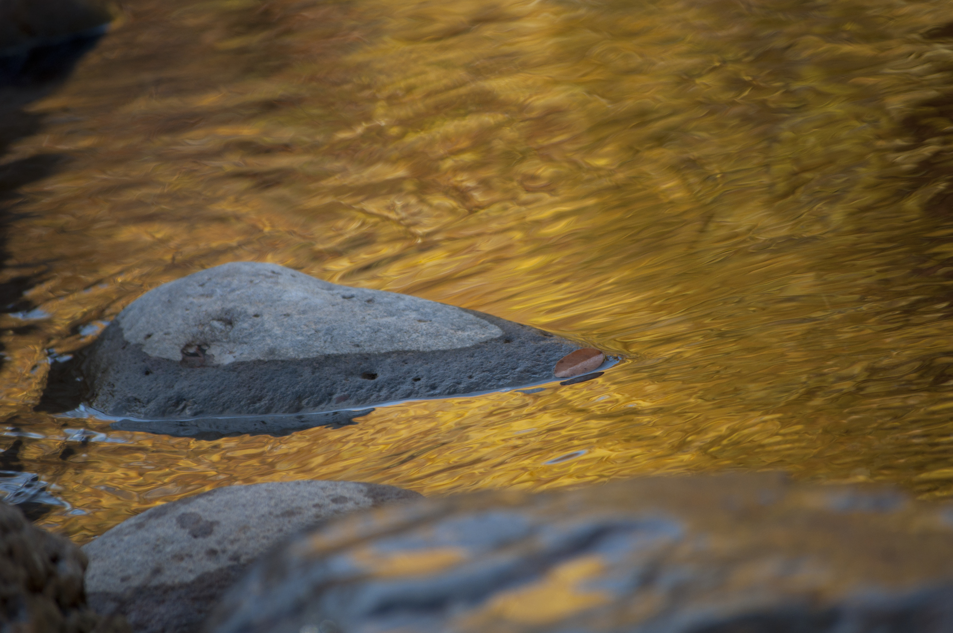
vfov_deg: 4.6
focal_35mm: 300
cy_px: 316
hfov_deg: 6.9
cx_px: 476
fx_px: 7932
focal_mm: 200
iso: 400
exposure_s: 1/250
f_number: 5.6
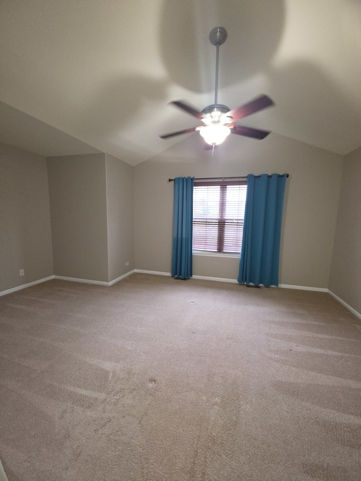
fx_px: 181
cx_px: 180
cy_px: 240
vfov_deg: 106.2
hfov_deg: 89.9
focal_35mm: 13
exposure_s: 1/30
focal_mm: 2.2
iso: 250
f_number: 1.9
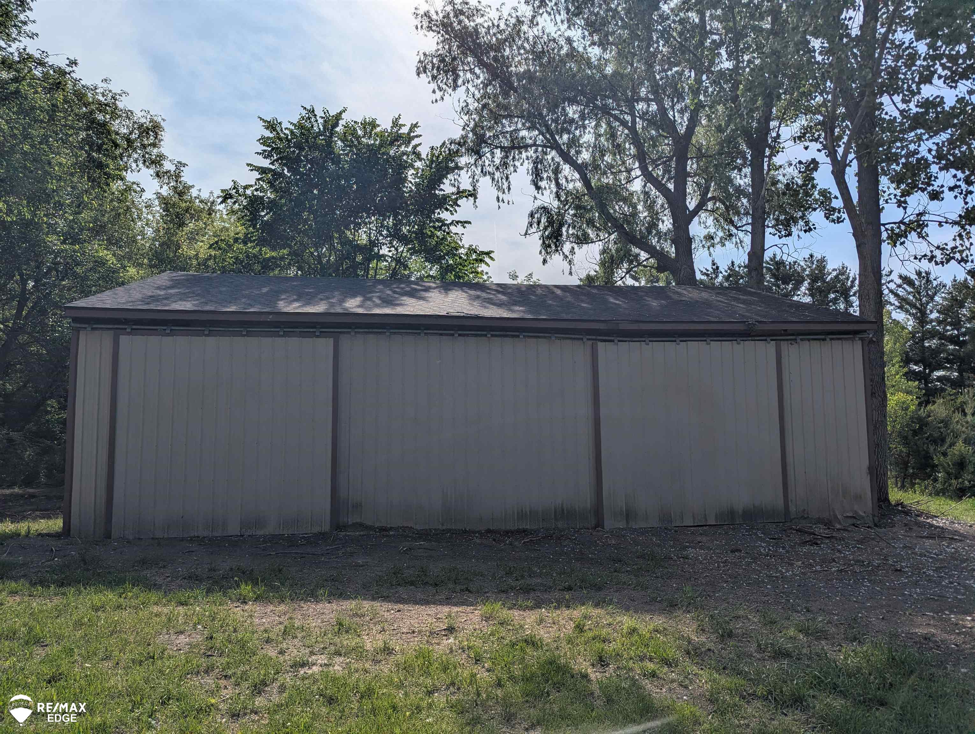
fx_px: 677
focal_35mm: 24
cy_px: 367
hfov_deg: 71.5
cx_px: 488
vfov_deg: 56.9
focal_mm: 6.81
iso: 46
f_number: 1.85
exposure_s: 1/7092
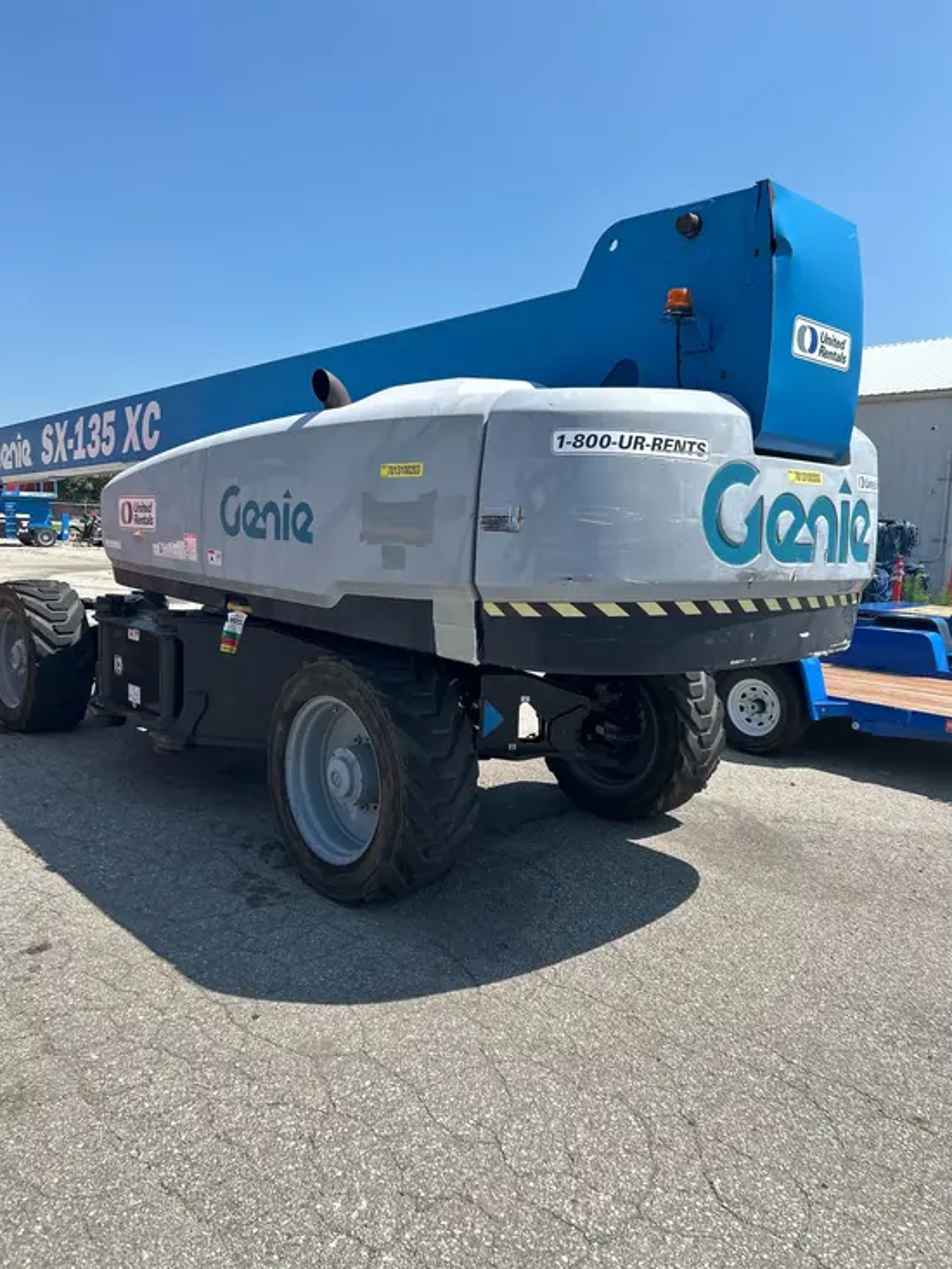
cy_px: 634
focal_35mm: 26
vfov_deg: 67.3
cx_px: 476
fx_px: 953
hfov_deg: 53.1
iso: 50
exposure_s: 1/3356
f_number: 1.5
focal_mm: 5.7
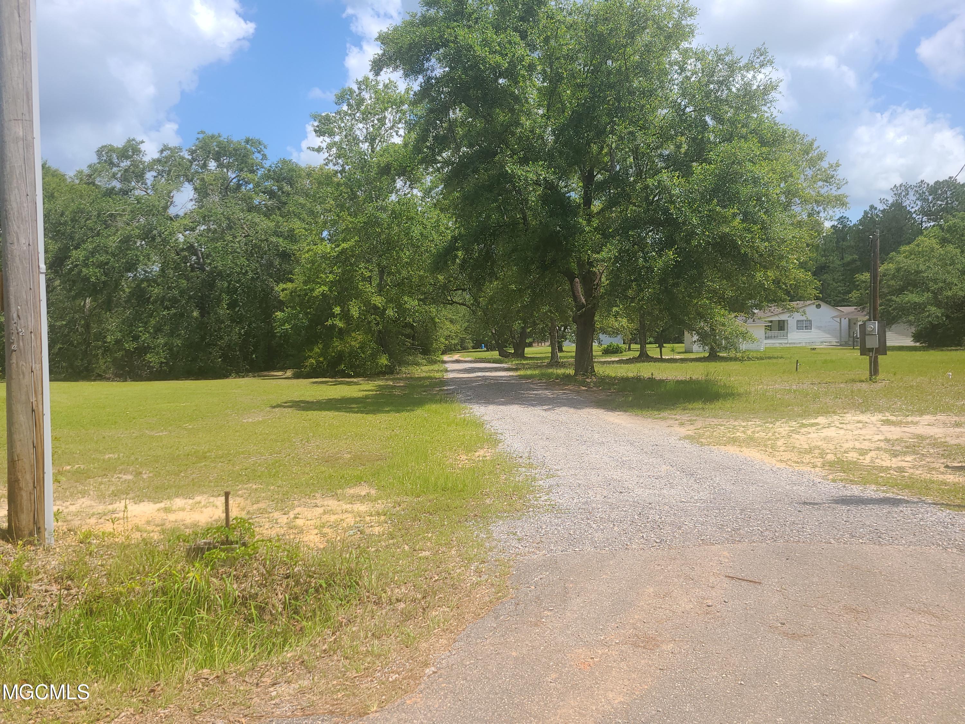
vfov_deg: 53.1
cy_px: 362
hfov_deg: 67.3
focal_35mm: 26
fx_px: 725
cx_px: 482
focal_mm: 5.4
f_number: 1.8
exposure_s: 1/1910
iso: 40
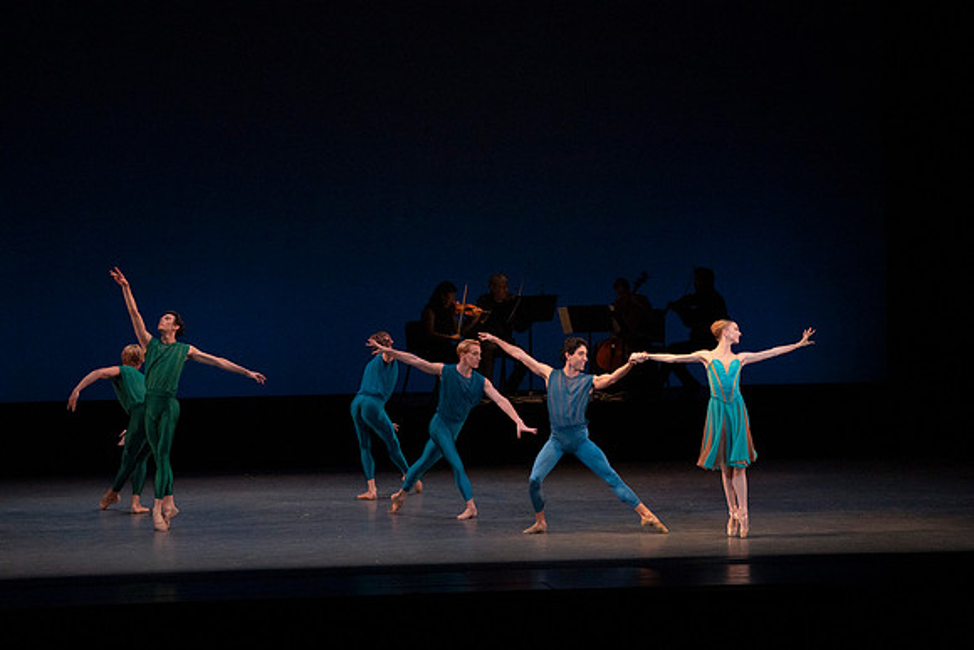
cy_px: 325
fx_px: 4384
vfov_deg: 8.5
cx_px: 487
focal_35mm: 162
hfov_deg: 12.7
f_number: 7.1
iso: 8000
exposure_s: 1/400
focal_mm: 162
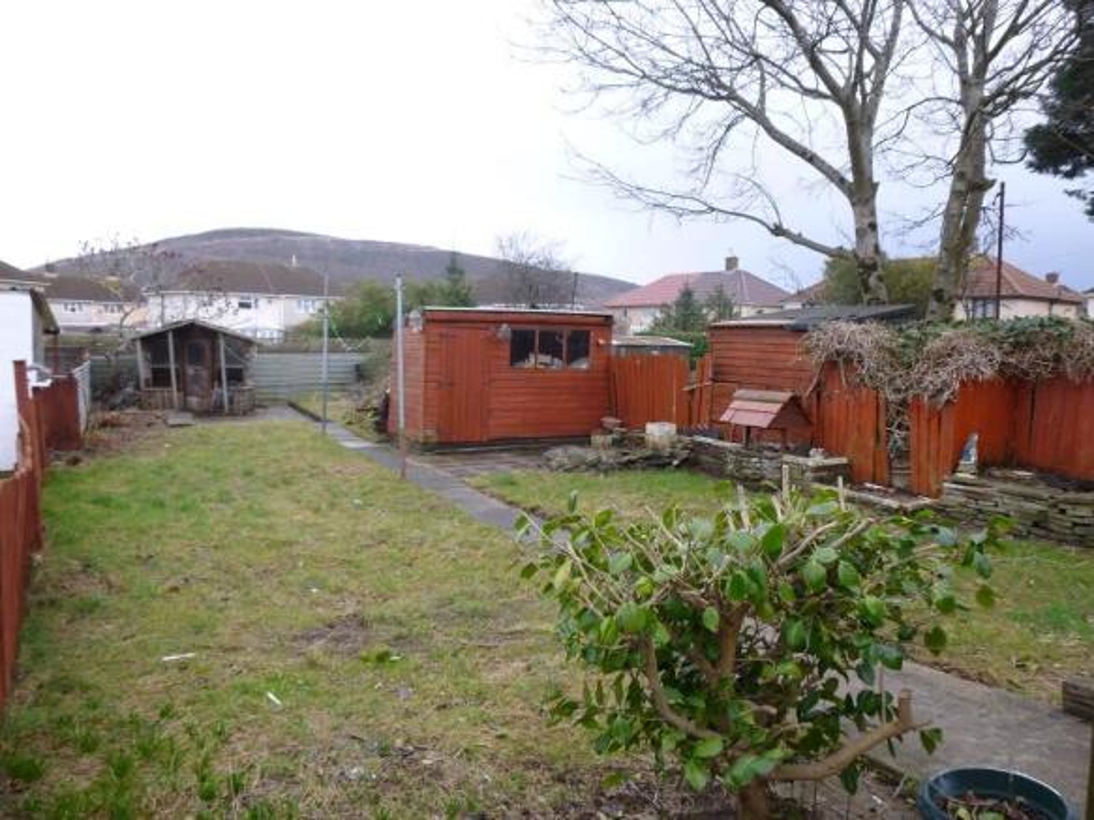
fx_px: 790
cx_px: 547
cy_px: 410
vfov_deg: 54.9
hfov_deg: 69.4
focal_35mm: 25
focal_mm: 4.5
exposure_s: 1/160
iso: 100
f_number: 3.1
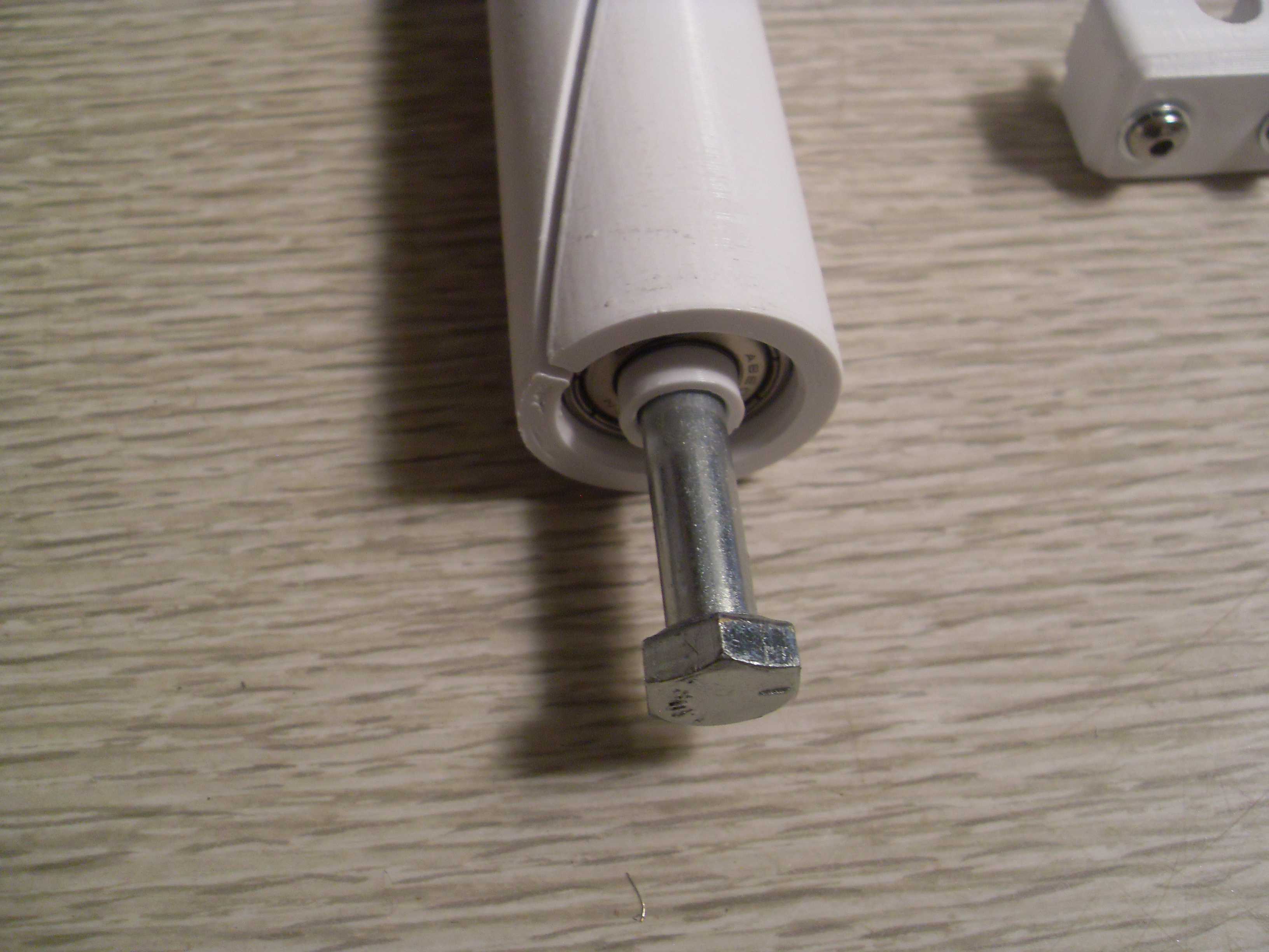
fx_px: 1356
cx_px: 634
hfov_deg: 50.1
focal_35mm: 37
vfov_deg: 38.7
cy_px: 476
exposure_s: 1/45
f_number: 2.8
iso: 200
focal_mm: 6.3
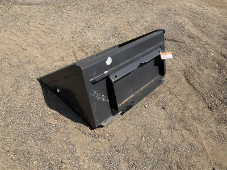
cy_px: 85
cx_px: 114
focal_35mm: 29
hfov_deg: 61.7
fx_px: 190
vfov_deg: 48.2
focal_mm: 3
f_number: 1.8
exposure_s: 1/1848
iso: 25
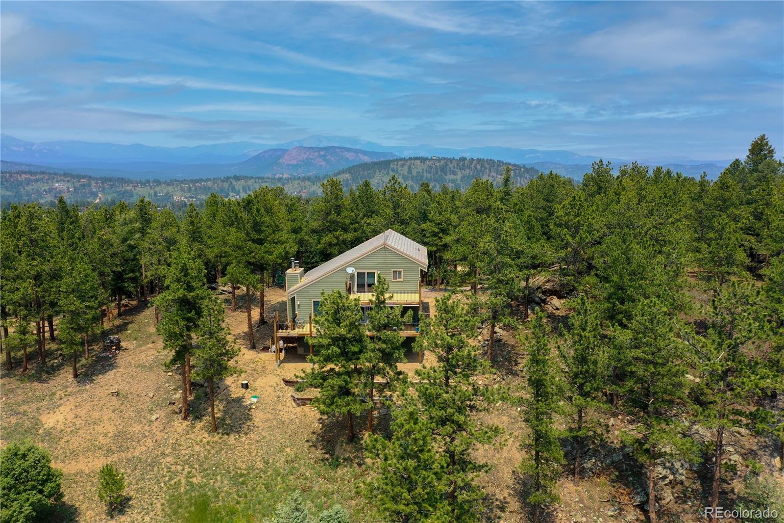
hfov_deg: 65.5
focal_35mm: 28
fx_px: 610
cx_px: 392
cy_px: 262
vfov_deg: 46.4
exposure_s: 1/320
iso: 100
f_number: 5
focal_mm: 10.26
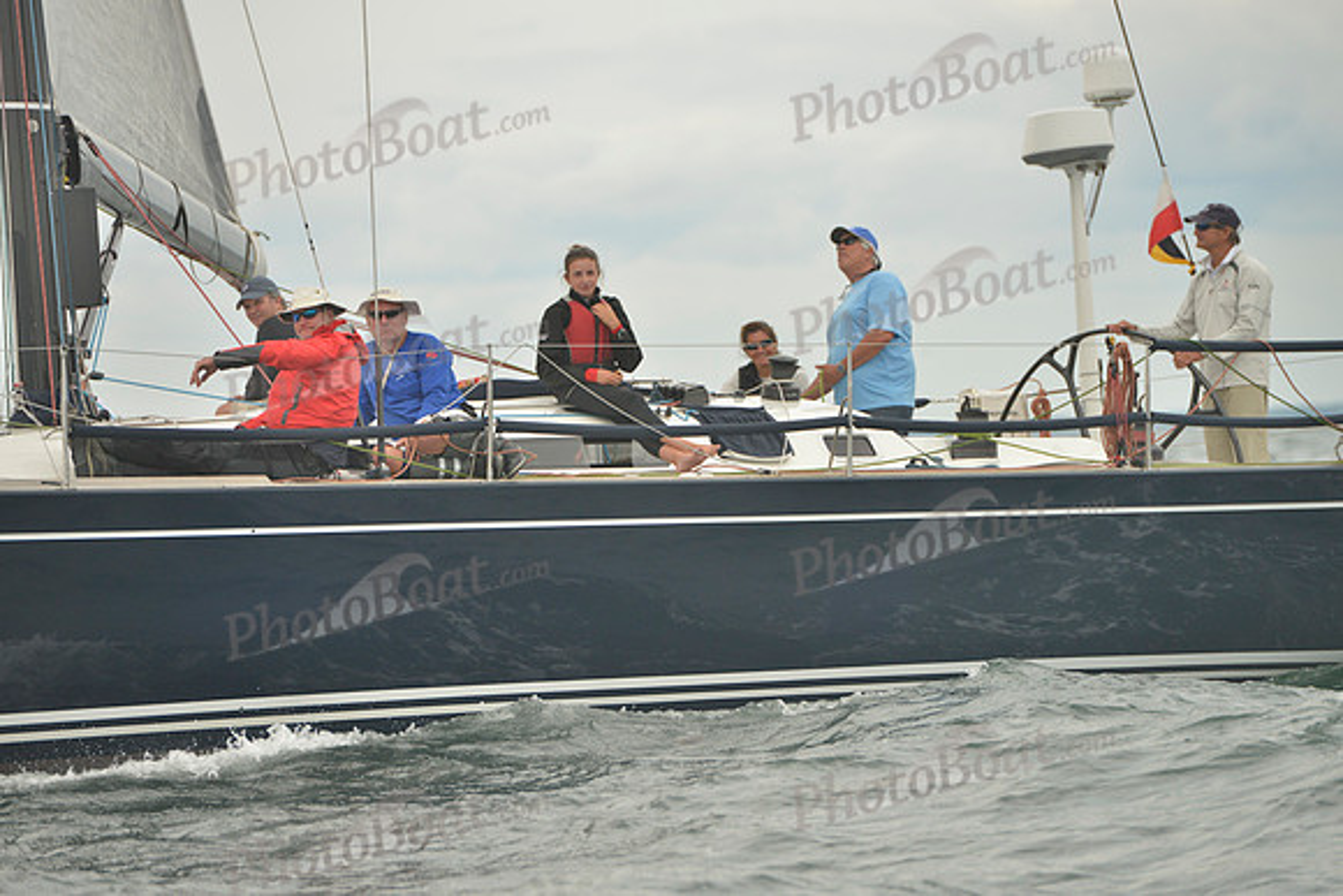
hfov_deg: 10.3
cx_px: 672
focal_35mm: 200
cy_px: 448
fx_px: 7463
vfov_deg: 6.9
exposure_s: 1/1250
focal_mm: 200
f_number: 5
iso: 400
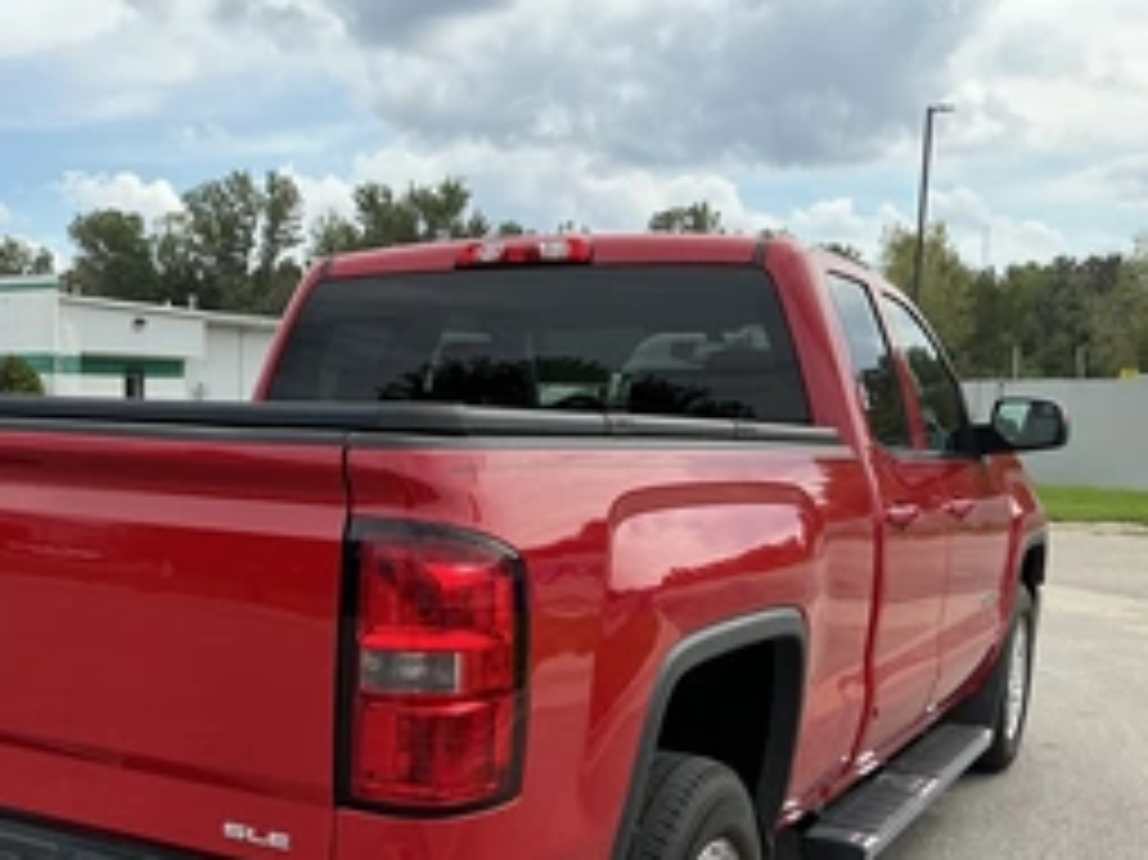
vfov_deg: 32.3
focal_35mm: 44
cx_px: 270
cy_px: 639
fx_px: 1459
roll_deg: -0.3
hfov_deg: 41.5
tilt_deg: -6.9
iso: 25
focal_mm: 3
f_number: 1.8
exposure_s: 1/1195
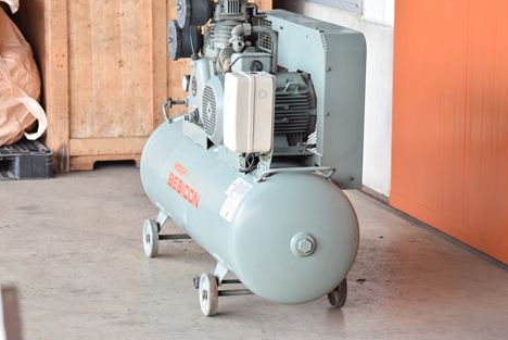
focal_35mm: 109
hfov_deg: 18.7
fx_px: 1540
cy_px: 165
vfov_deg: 12.6
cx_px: 246
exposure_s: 1/200
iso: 1250
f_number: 6.3
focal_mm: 68
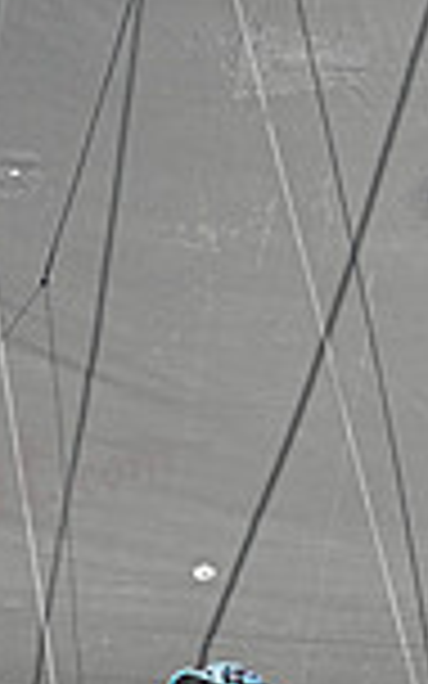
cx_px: 408
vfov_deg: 4.3
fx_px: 9070
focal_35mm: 486
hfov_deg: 2.7
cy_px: 1112
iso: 320
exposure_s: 1/1250
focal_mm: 125
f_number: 7.1
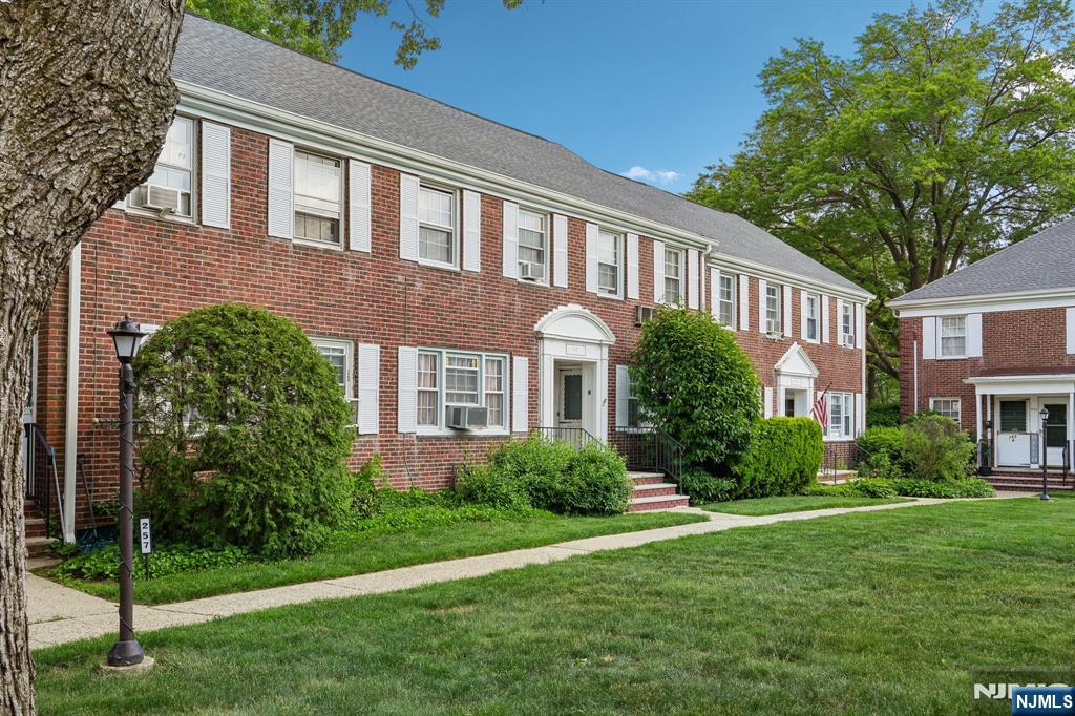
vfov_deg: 43.6
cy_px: 358
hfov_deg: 61.9
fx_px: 895
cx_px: 538
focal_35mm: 30
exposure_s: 1/200
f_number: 8
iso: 125
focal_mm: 30
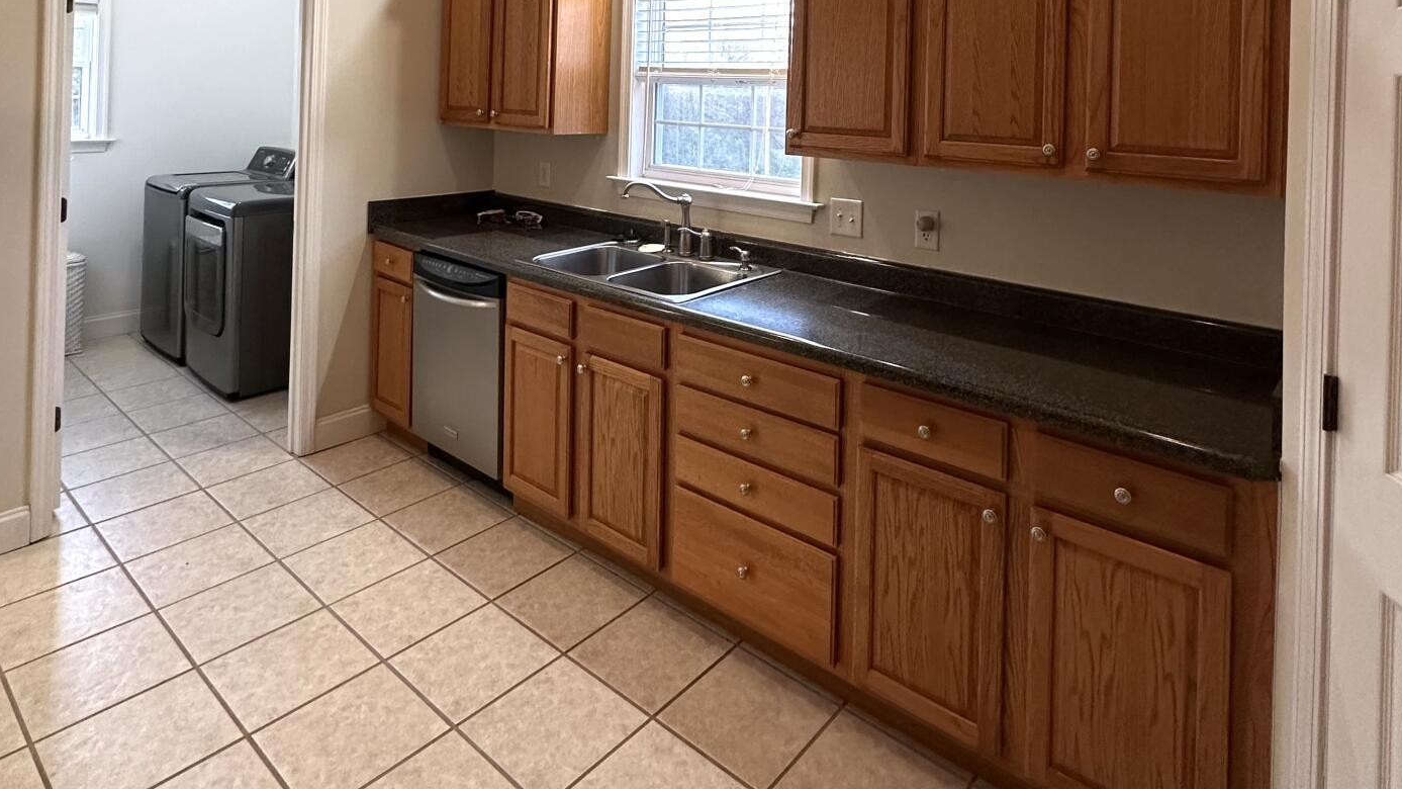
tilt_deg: +1.1
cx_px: 717
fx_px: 818
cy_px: 85
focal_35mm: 22
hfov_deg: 81.2
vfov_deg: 46.6
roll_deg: -2.5
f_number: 2.2
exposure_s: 1/120
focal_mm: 2.22
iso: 200
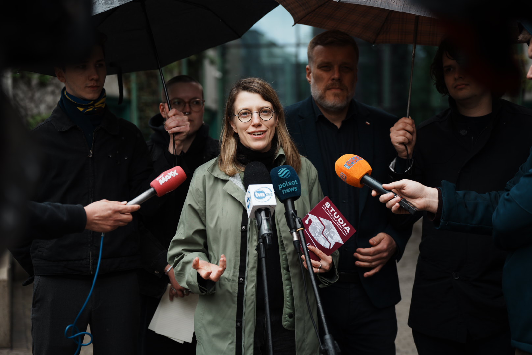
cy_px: 178
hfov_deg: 34.5
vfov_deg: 23.4
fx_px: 858
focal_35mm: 58
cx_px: 266
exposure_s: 1/1250
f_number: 2.2
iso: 100
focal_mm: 58
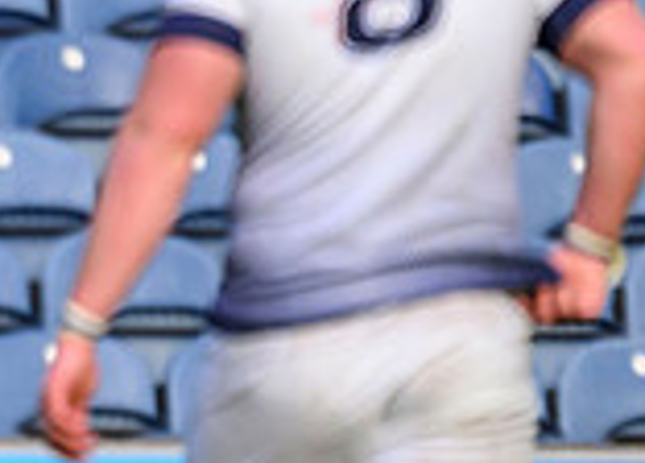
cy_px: 616
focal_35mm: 3069
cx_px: -1135
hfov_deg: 0.7
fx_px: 56317
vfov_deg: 0.5
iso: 1000
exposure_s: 1/1000
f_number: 4
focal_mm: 560
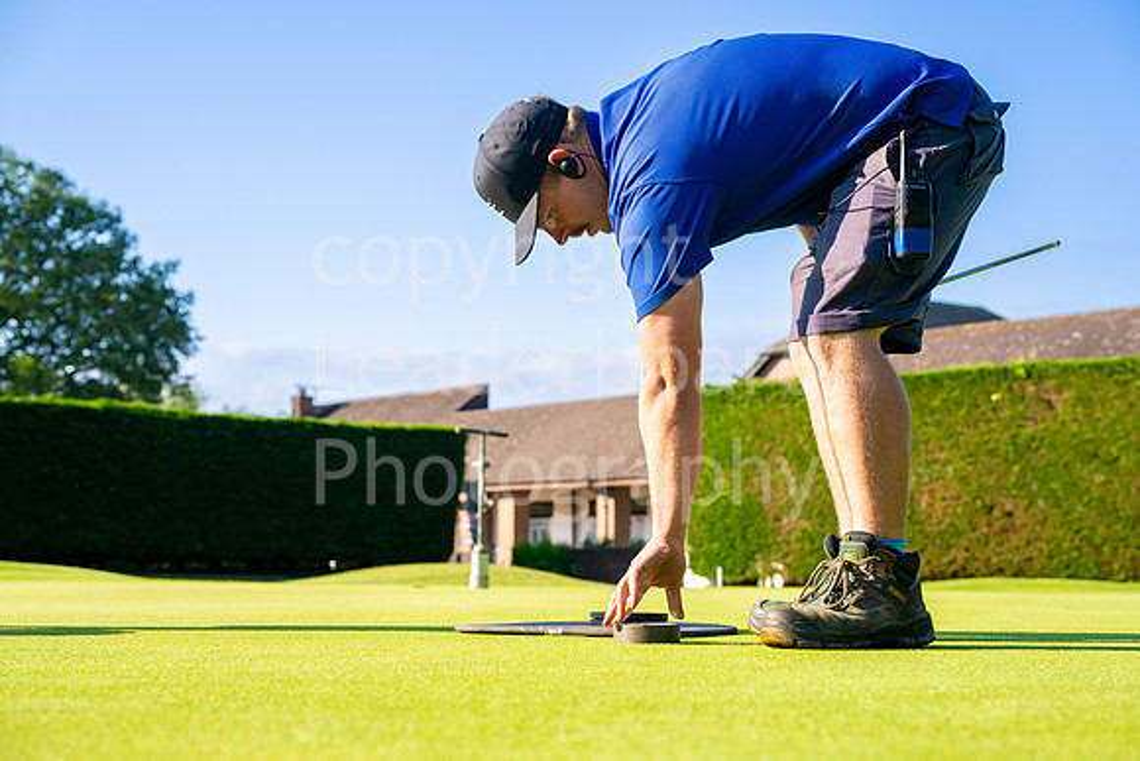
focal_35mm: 56
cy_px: 380
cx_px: 570
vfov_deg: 24.2
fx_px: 1774
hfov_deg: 35.6
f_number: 5
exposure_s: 1/1250
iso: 400
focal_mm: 56
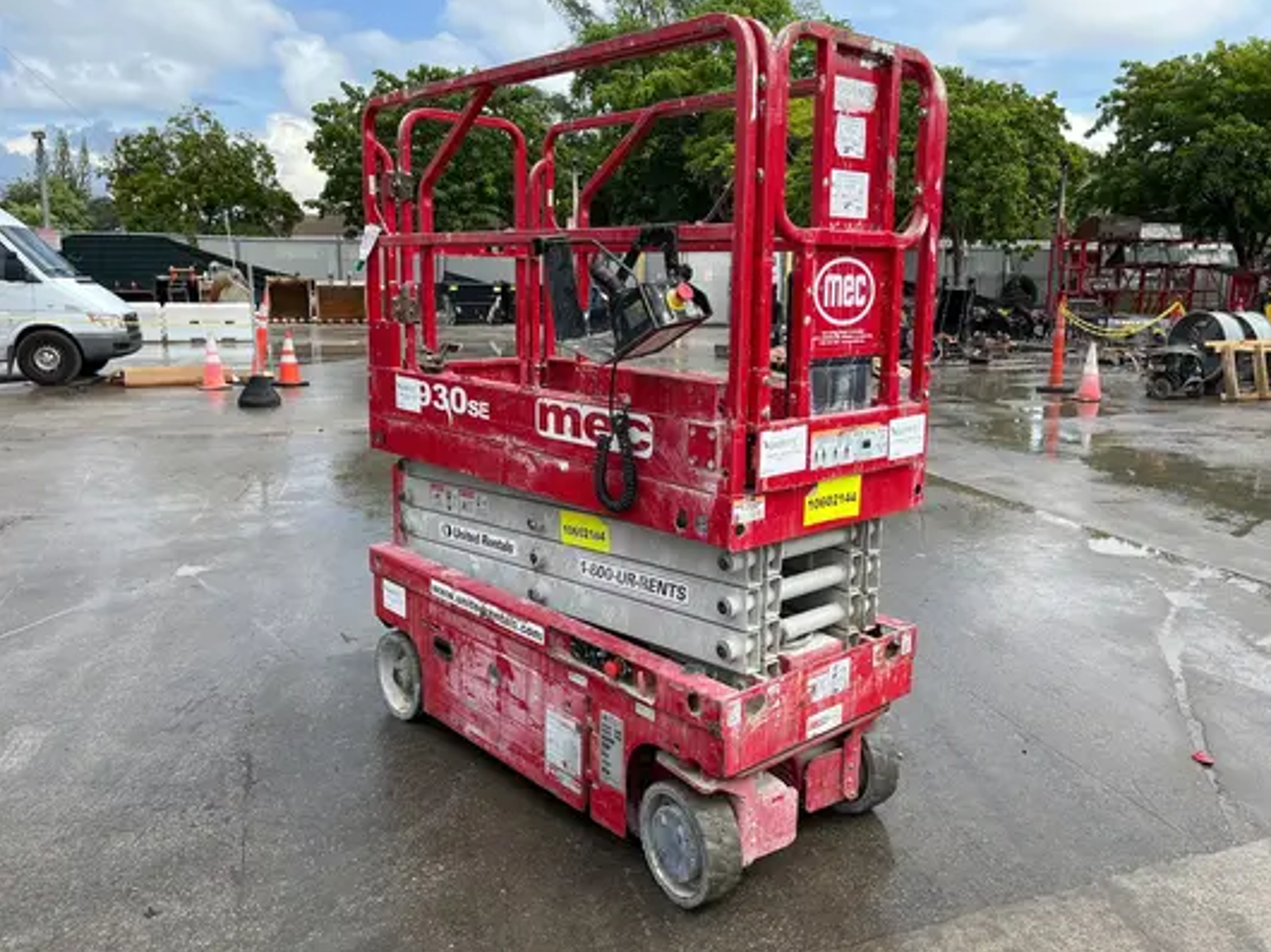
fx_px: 991
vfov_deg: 51.3
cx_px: 657
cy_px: 459
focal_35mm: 27
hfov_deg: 65.3
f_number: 1.6
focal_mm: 5.1
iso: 50
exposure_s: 1/1957
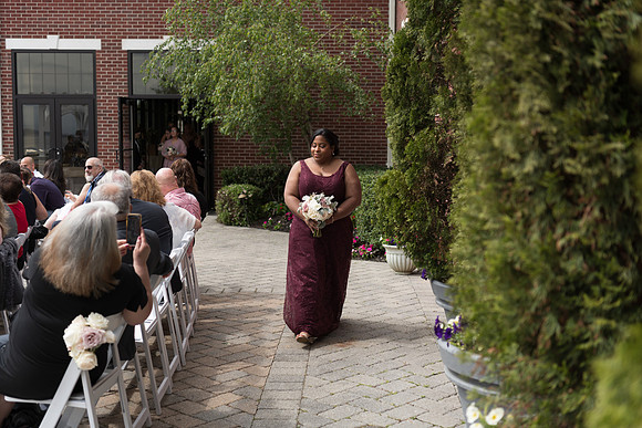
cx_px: 321
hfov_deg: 42.7
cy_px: 214
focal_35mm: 46
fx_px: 820
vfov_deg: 29.3
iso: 64
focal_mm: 46
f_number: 2.8
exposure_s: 1/640
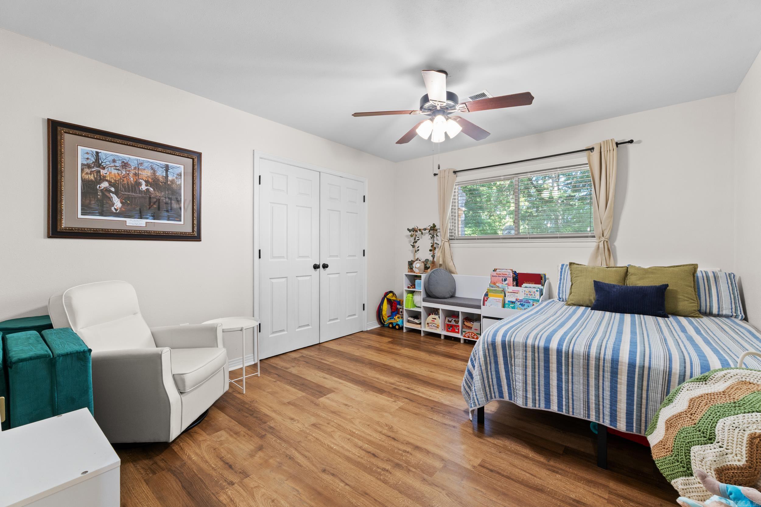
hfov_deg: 100.4
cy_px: 254
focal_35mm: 15
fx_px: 317
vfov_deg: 77.3
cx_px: 380
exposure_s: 1/1.25
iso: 320
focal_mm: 10
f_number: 7.1
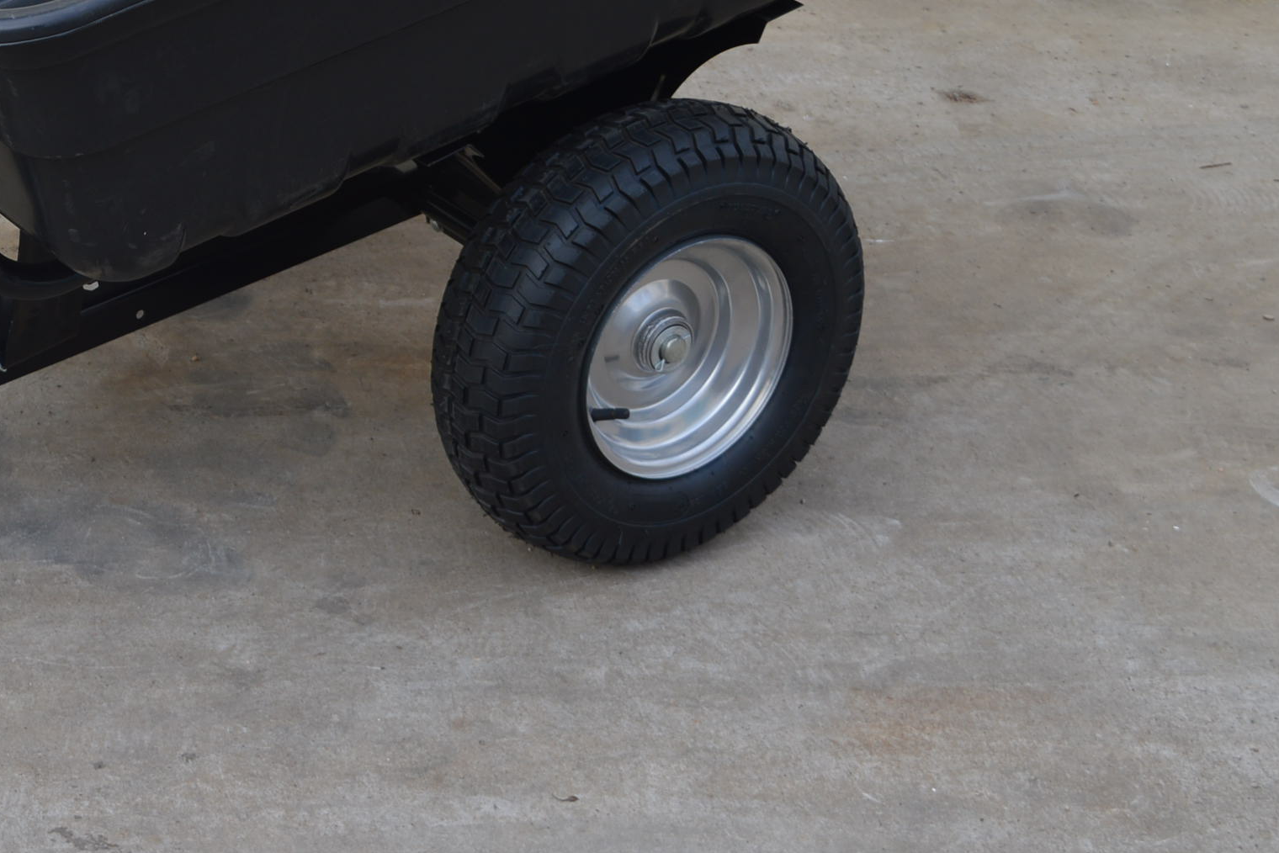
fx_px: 3055
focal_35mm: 86
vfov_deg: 15.8
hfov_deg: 22.9
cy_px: 135
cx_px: 61
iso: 100
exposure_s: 1/160
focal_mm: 29
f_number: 6.3
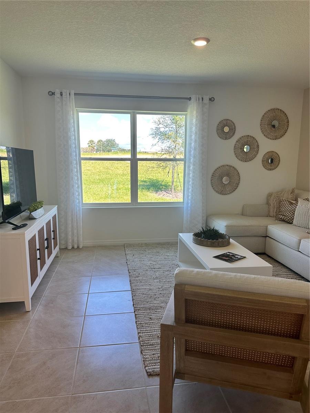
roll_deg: -1.4
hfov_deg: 56.8
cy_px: 206
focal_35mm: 24
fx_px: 287
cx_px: 155
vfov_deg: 71.6
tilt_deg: -8.5
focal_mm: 6.86
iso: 64
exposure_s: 1/201
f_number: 1.78
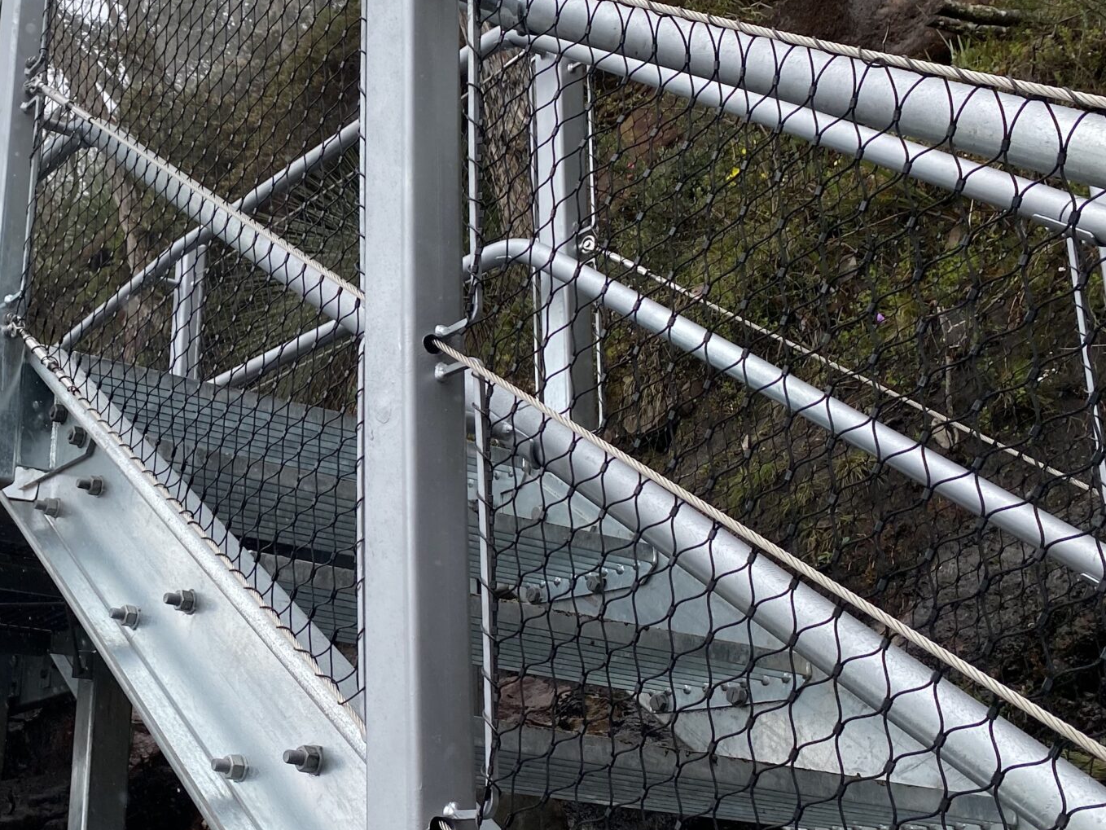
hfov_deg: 36.4
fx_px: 1566
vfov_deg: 29.7
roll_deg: -4.1
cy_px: 381
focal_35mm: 49
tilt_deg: +17.6
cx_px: 103
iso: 32
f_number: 1.8
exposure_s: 1/600
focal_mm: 4.25
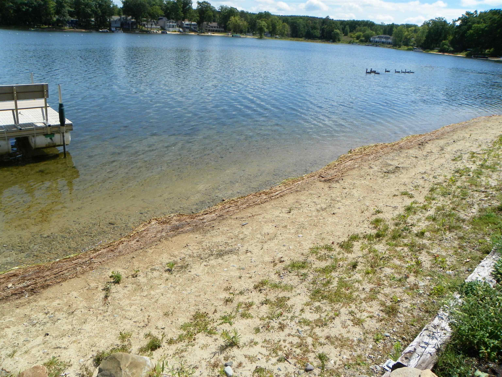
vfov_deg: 53.1
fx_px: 377
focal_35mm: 26
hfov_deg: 67.3
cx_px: 251
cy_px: 188
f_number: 5.6
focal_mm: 4.6
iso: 64
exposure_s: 1/500
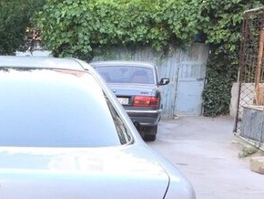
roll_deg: +1.7
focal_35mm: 66
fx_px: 504
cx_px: -15
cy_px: 213
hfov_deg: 27.3
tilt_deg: -16.1
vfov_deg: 21.3
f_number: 2.2
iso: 50
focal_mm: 4.15
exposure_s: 1/100
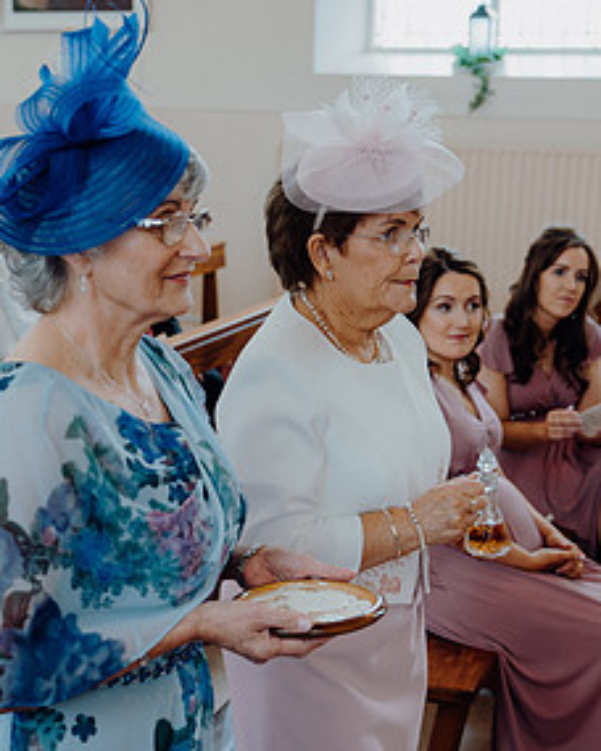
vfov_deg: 29.1
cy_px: 397
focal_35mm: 65
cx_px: 169
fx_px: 1445
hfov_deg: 23.3
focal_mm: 34
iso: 500
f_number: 2.8
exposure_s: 1/200
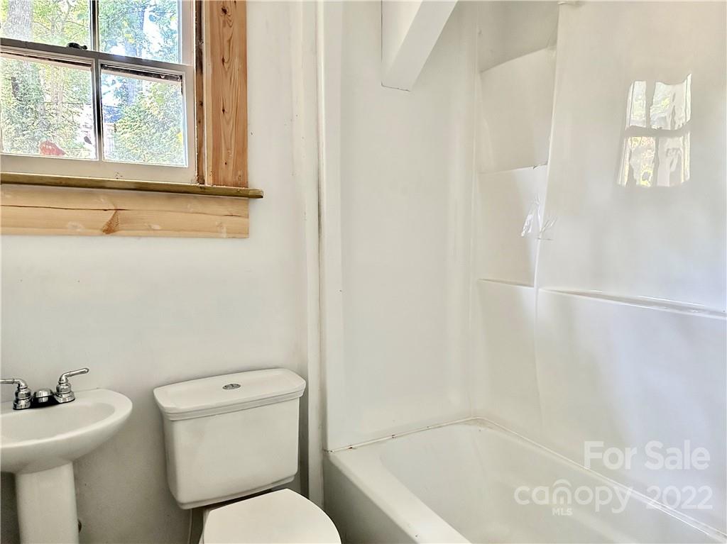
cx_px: 364
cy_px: 272
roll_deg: -0.7
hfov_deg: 71.6
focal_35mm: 24
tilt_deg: -6.6
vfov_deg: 56.8
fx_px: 504
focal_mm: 6.86
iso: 1000
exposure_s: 1/51
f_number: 1.78
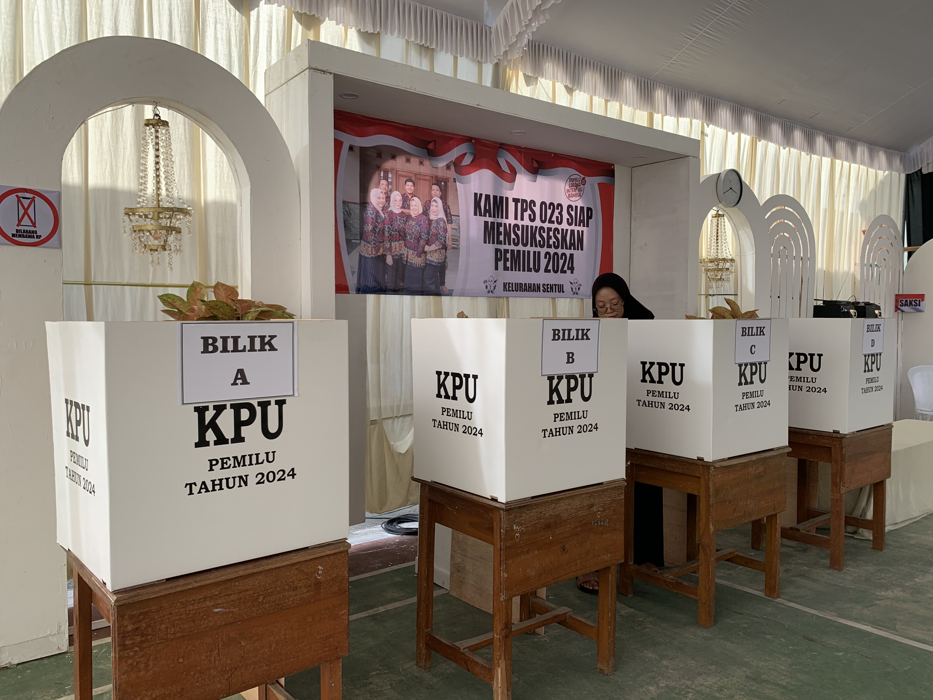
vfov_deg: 53.1
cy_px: 350
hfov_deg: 67.3
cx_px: 466
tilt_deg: -0.8
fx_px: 701
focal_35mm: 26
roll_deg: +0.2
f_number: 1.8
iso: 25
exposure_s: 1/405
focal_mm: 4.25
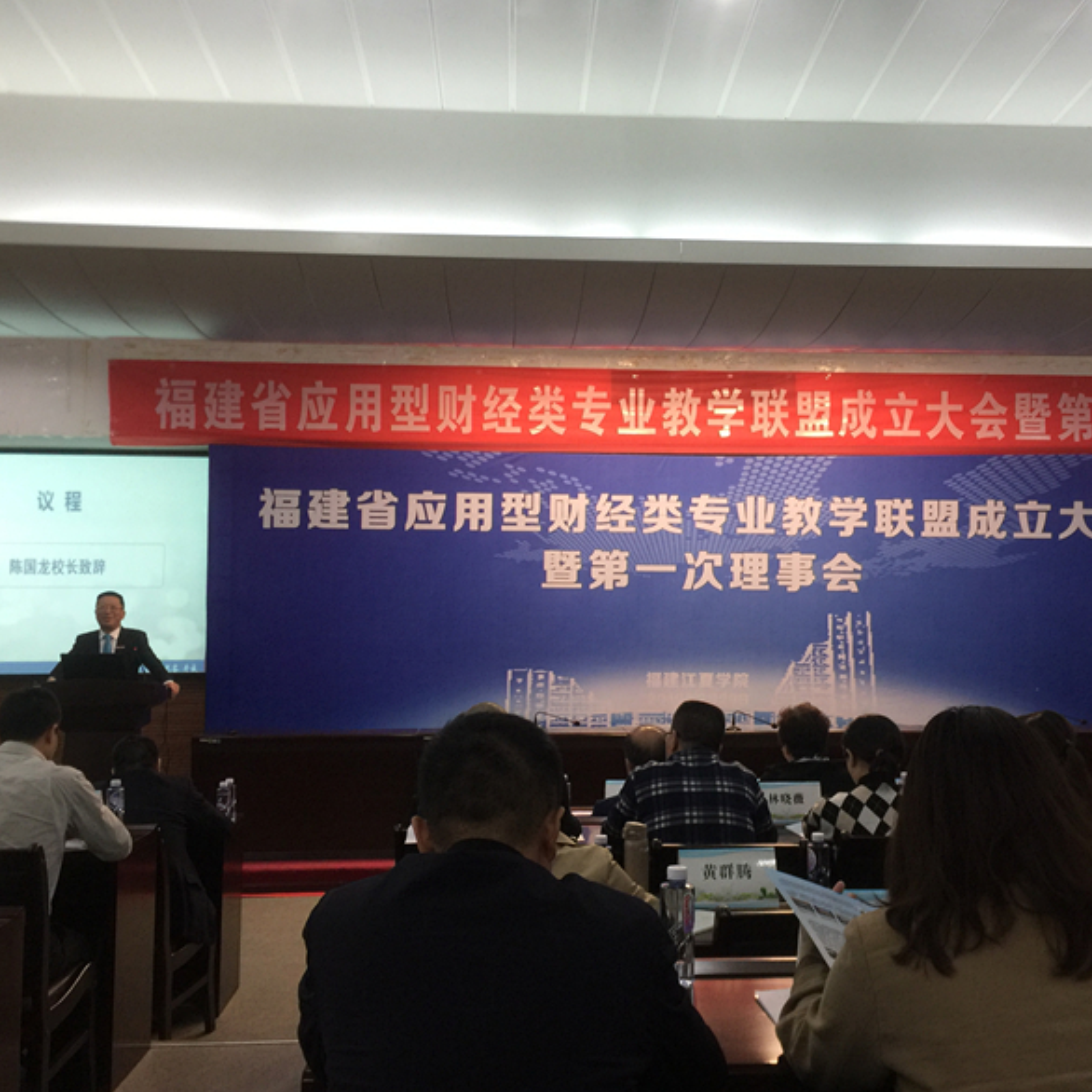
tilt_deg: +3.7
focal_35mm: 35
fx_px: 1249
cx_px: 641
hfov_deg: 47.0
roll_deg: -1.0
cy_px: 553
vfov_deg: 47.2
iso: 50
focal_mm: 4.15
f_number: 2.2
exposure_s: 1/33
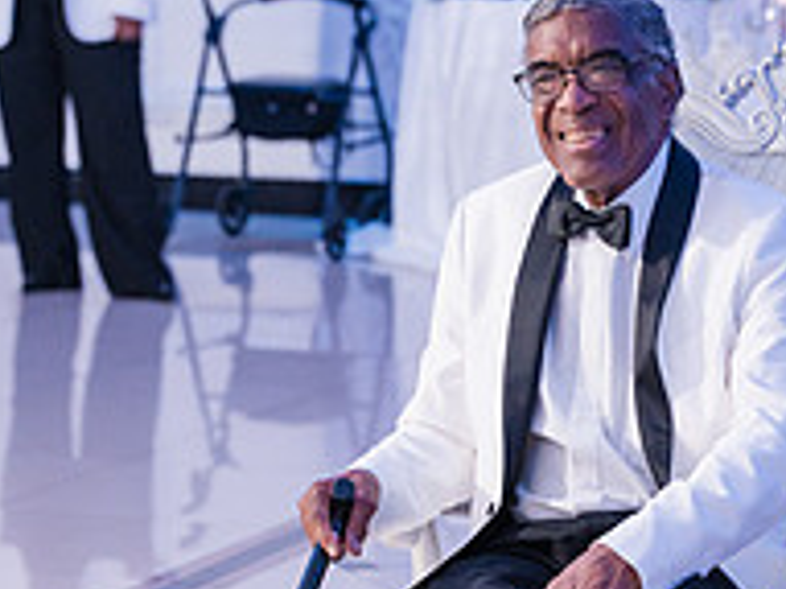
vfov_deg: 7.5
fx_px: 4470
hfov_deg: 10.0
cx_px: 502
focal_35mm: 197
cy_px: 585
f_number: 4
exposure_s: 1/250
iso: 3200
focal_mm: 87
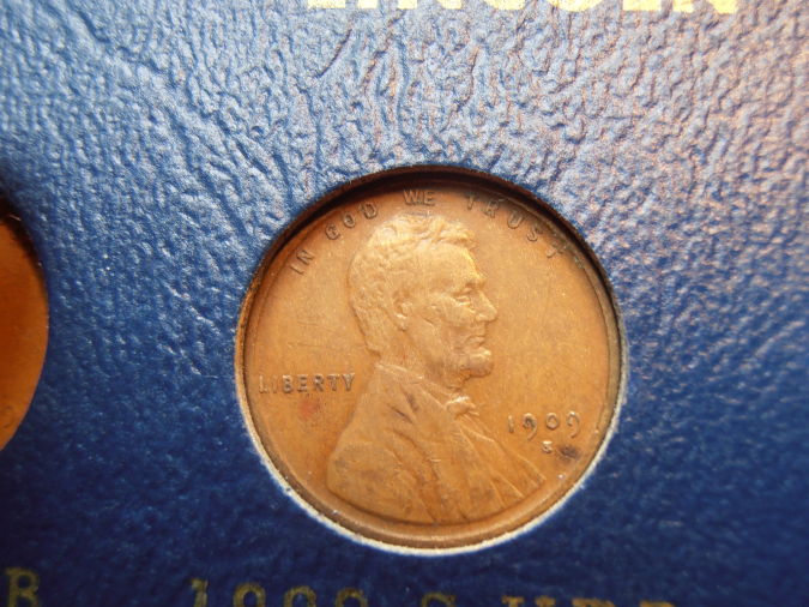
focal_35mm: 37
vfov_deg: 38.7
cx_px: 404
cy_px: 304
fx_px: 865
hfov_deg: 50.1
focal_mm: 6.61
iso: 125
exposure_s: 1/30
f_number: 3.9
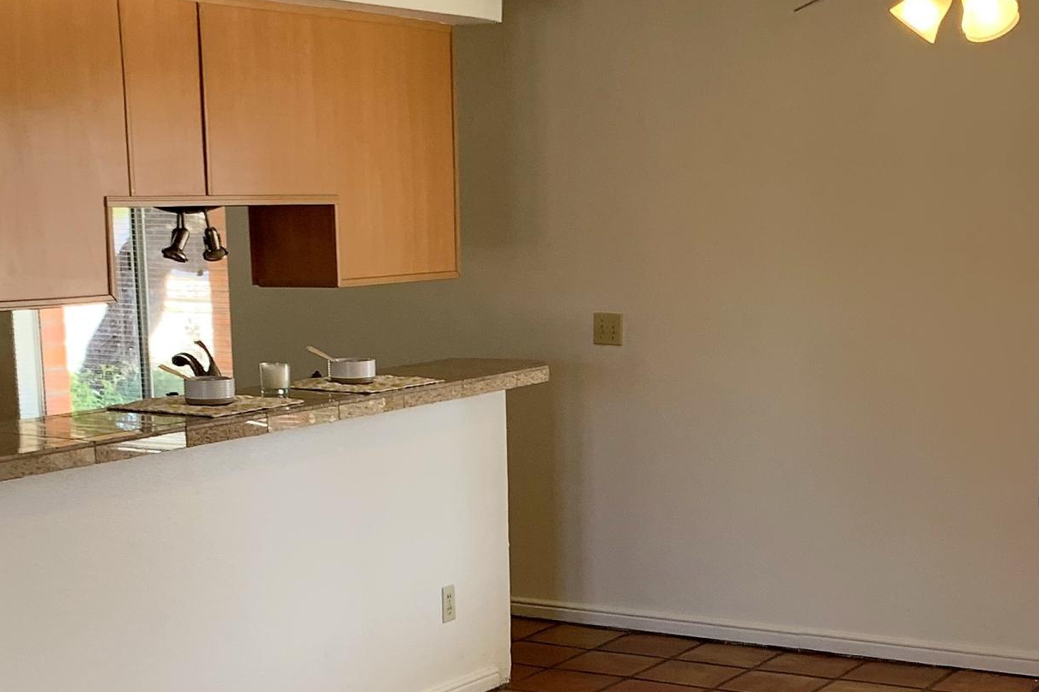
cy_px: 625
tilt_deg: -11.0
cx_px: 496
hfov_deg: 30.1
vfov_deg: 19.9
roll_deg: +0.8
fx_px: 1933
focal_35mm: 67
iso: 64
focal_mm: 4.25
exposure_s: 1/122
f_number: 1.8
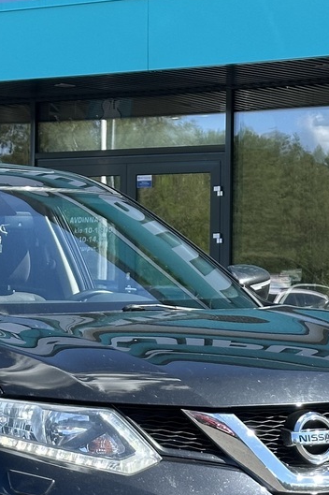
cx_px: 39
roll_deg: -0.4
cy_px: 351
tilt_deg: -1.7
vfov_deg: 15.0
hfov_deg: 10.0
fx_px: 1867
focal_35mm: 136
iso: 64
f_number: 1.78
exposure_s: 1/903
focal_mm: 6.86
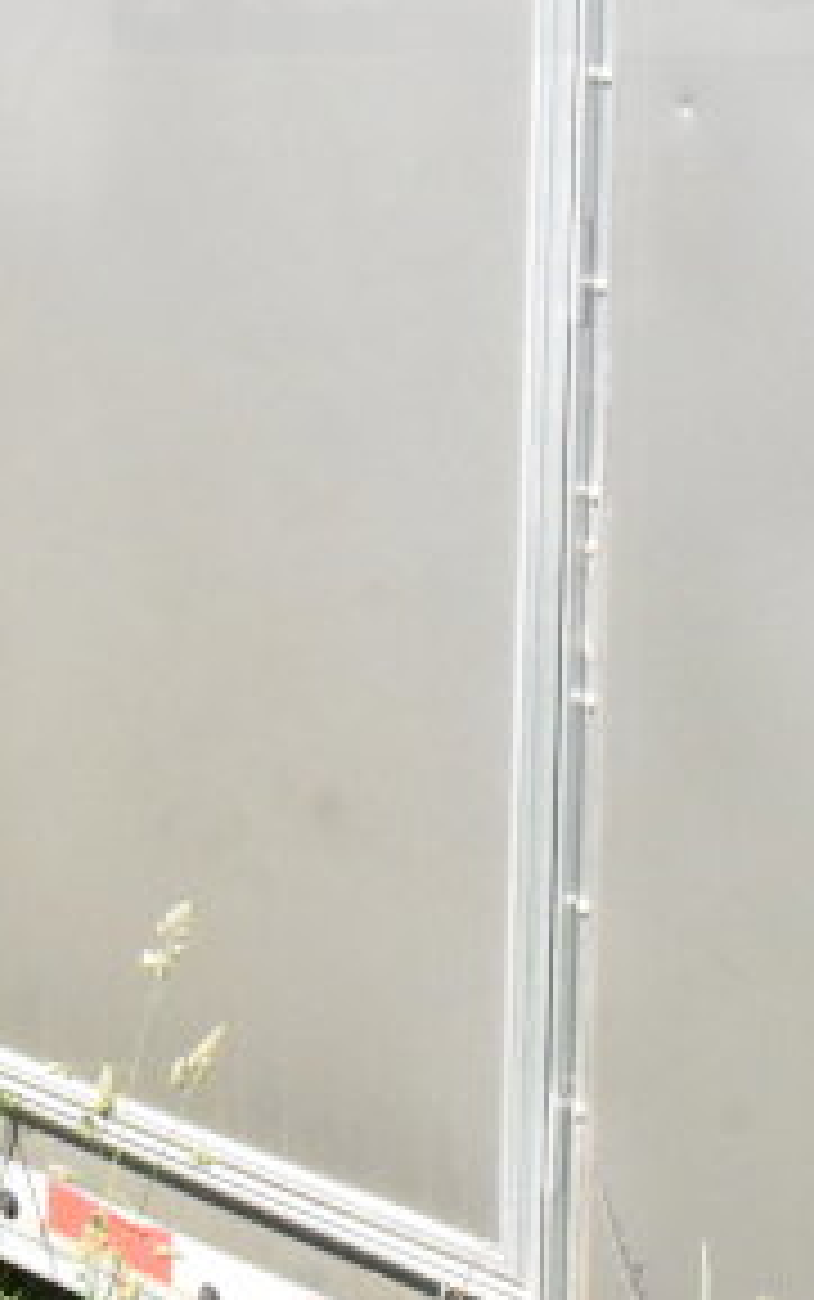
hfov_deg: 15.0
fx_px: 3083
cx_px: 616
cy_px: -304
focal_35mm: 87
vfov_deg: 21.9
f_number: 18
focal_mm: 18
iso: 6400
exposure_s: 1/1250
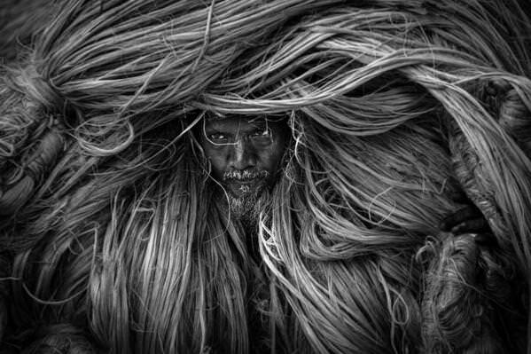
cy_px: 177
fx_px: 5972
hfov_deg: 5.1
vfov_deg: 3.4
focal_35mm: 405
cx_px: 266
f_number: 7.1
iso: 250
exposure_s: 1/320
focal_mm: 270
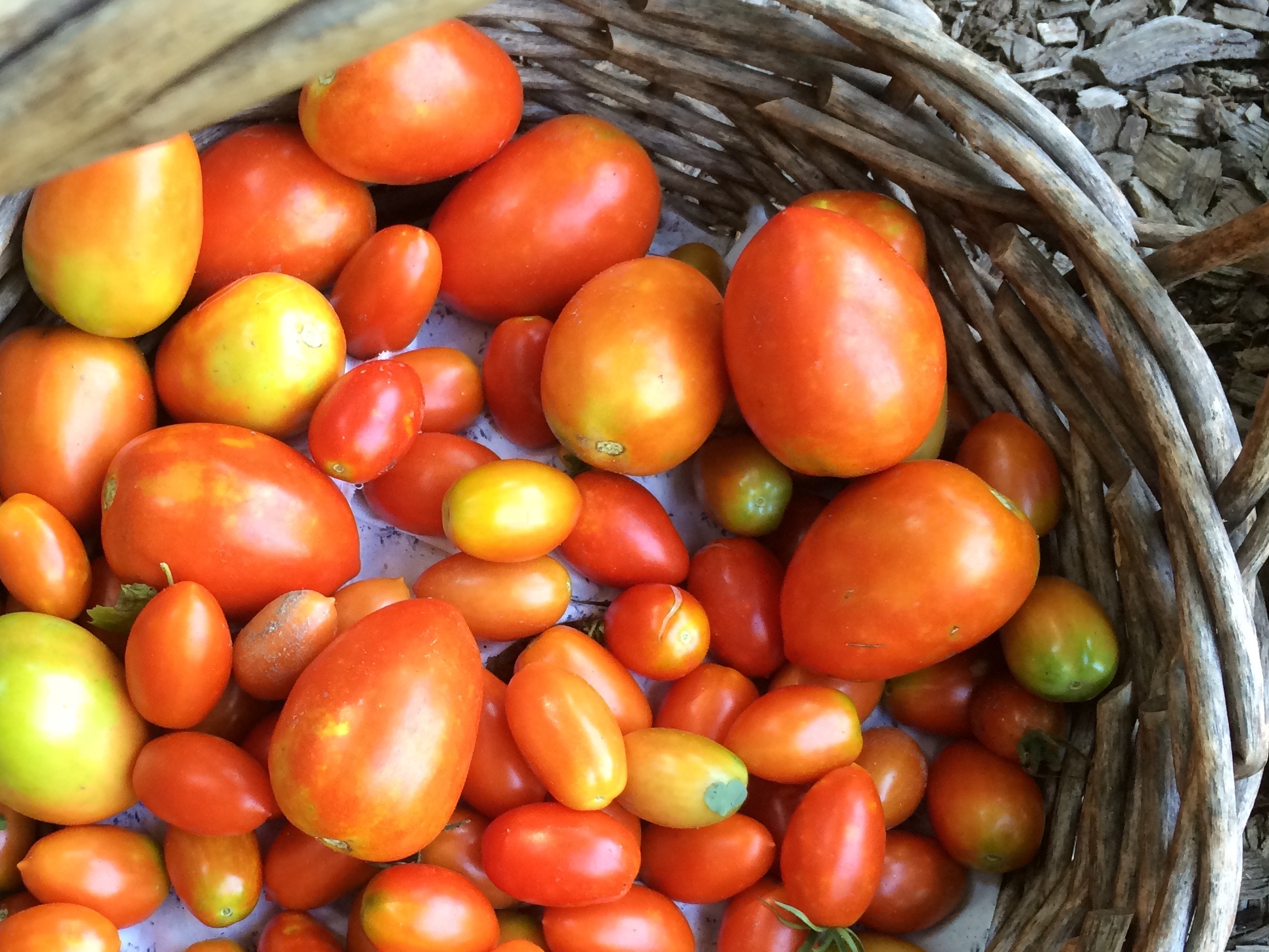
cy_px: 590
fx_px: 1796
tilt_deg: -80.9
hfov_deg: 38.1
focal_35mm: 49
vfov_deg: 29.6
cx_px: 355
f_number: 2.2
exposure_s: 1/30
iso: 50
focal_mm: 4.15
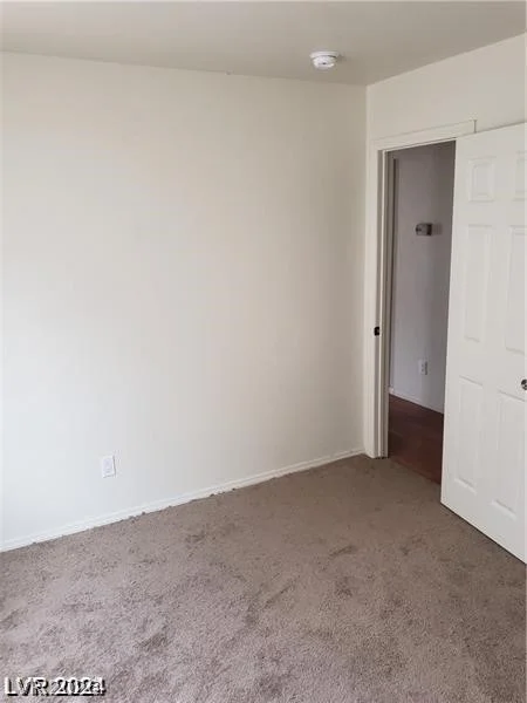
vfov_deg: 67.3
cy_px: 352
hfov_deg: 53.1
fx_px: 528
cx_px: 264
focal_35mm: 26
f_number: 1.5
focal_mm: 4.3
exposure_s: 1/50
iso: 320
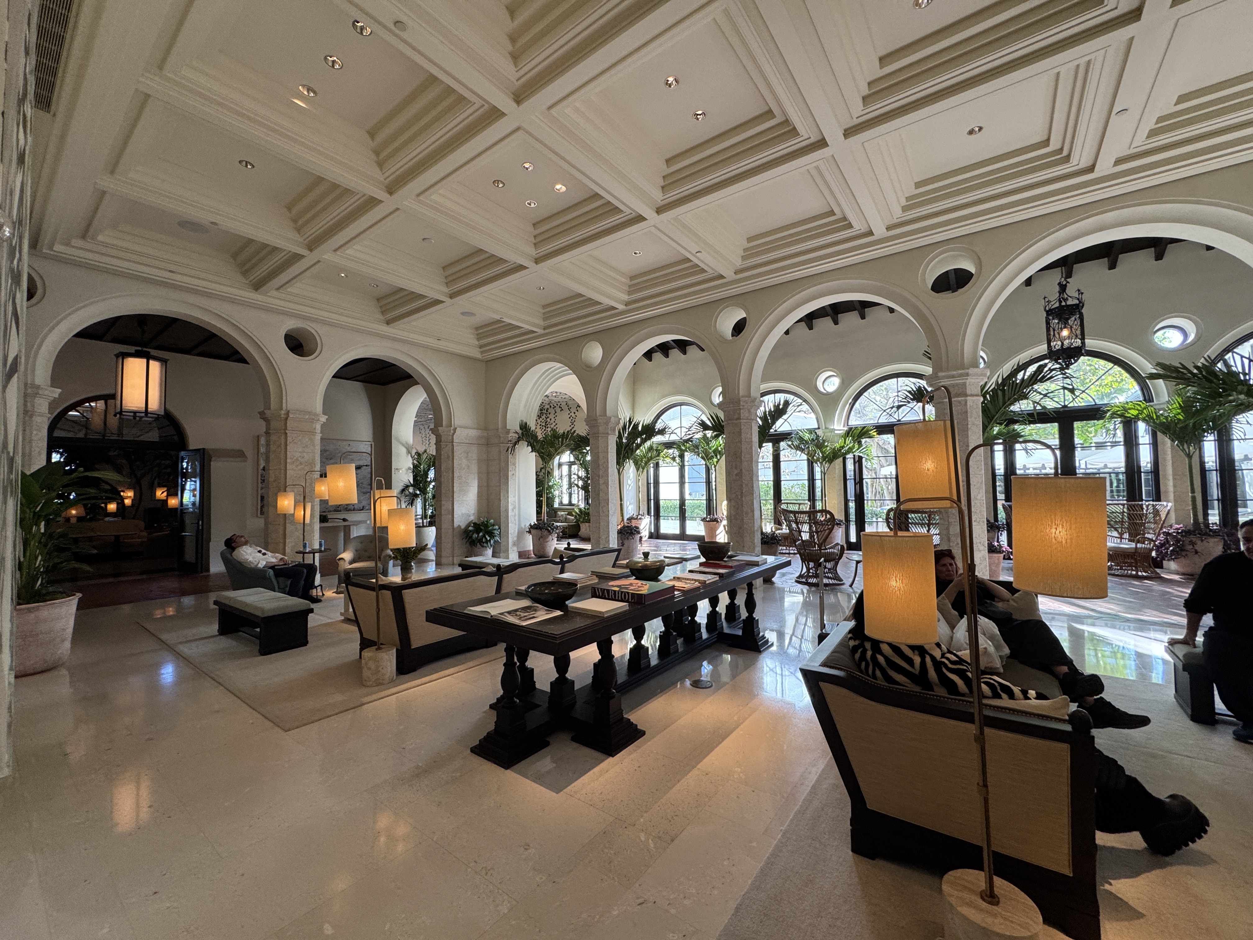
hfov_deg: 102.1
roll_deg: +1.0
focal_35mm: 14
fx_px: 507
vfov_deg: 85.7
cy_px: 470
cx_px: 626
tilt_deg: +1.9
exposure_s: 1/120
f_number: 2.2
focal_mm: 2.22
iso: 160
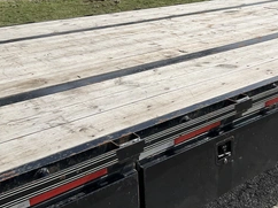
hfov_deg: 39.5
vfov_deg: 30.1
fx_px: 385
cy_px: 75
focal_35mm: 48
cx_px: 170
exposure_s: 1/3534
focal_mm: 3
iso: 25
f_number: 1.8
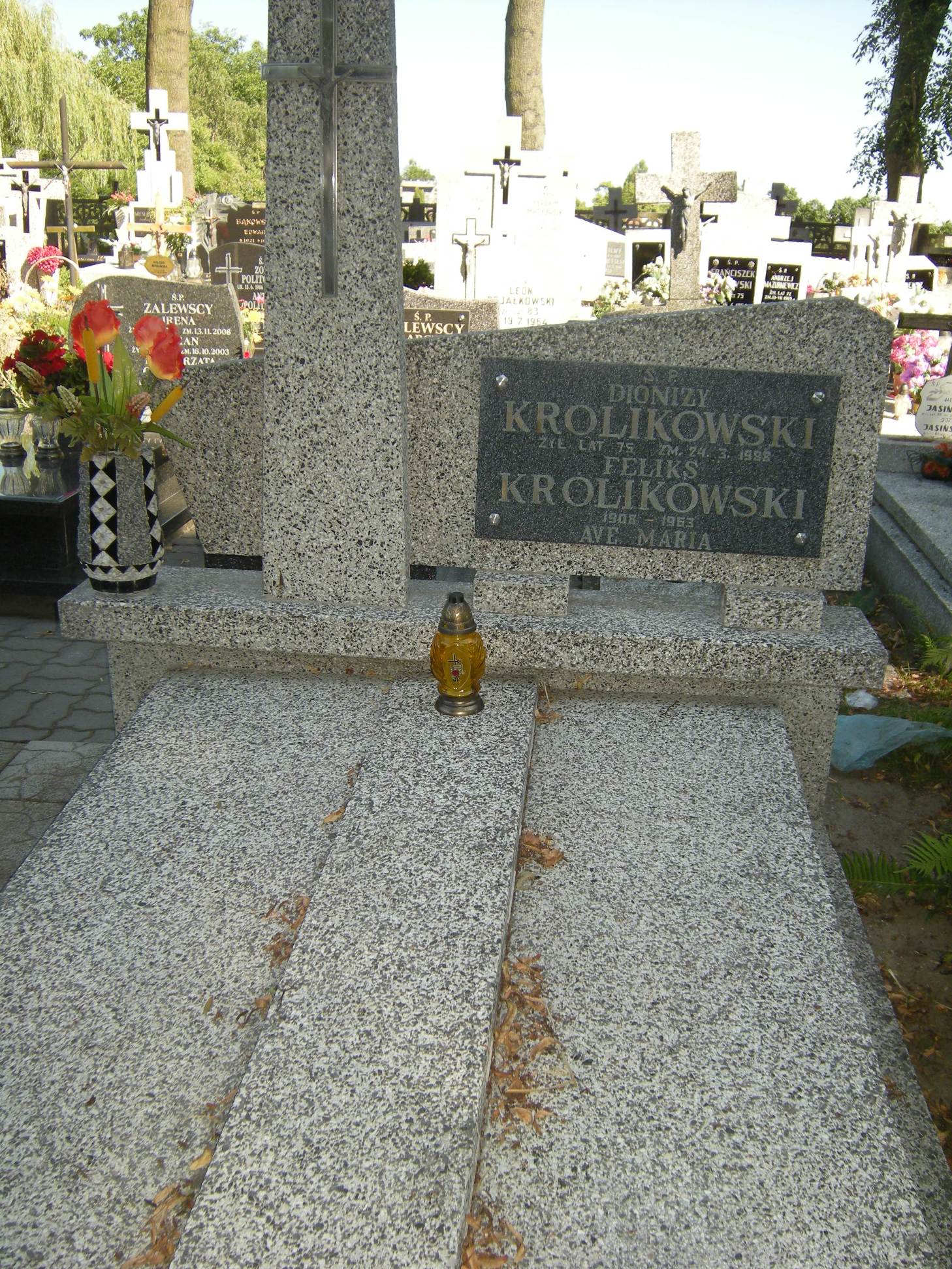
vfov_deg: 58.4
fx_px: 1137
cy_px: 634
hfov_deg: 45.4
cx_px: 476
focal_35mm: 31
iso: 91
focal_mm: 5.3
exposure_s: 1/286
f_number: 2.9
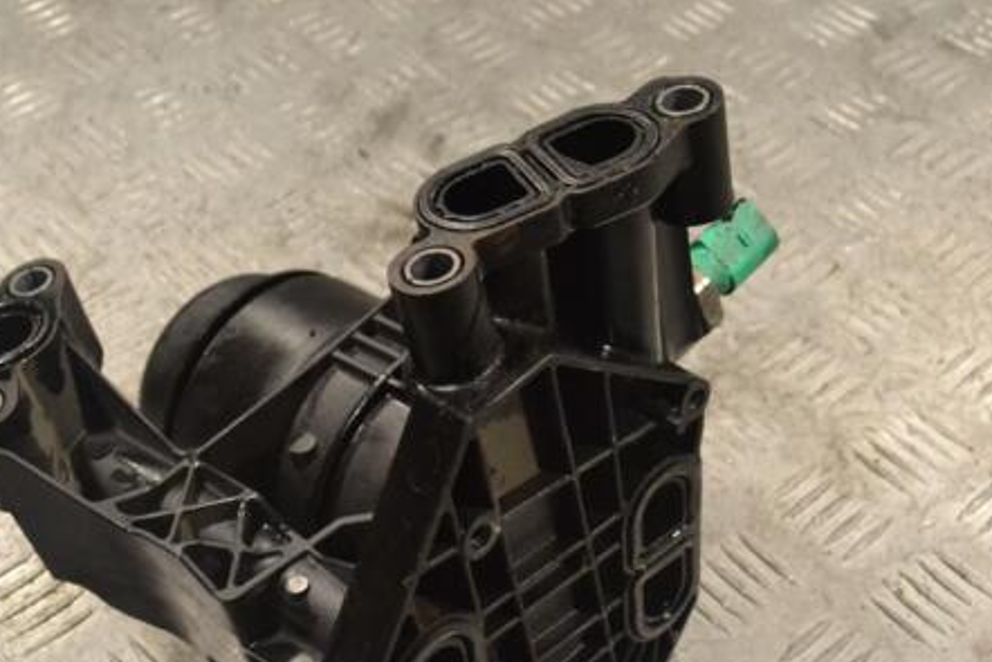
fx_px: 1571
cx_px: 352
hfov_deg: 34.8
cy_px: 444
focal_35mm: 57
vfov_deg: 23.7
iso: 3200
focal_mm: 28
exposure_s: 1/320
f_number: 9
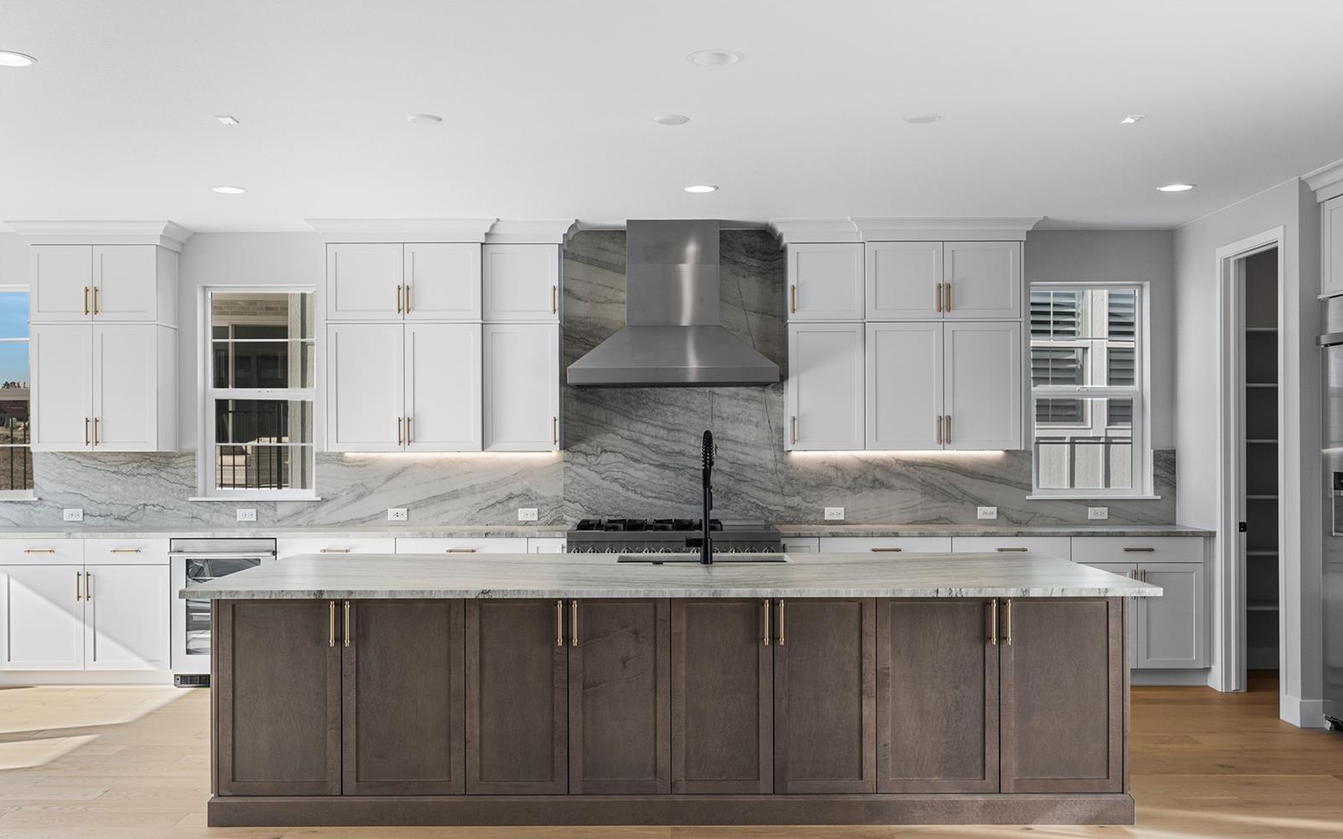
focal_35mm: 35
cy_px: 449
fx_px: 1281
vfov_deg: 36.3
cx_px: 674
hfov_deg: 55.3
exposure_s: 1/25
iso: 160
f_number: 8
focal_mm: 23
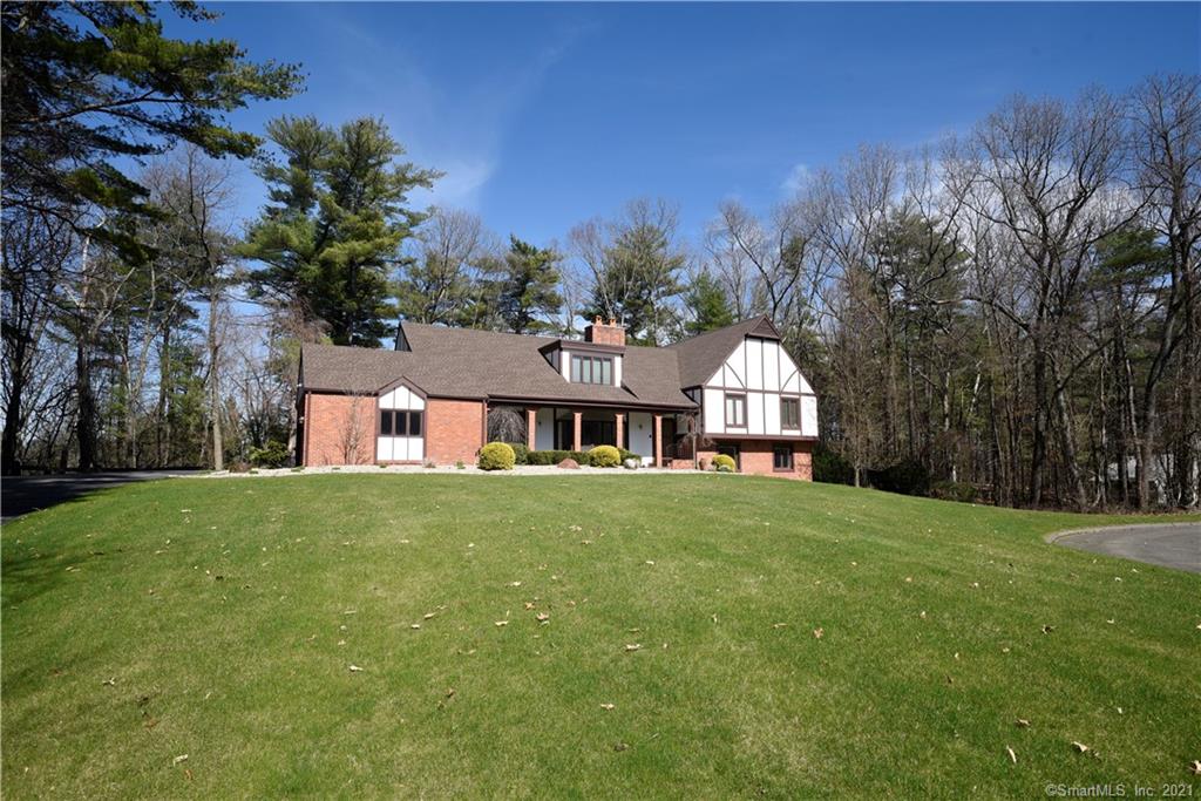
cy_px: 400
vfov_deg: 64.6
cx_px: 600
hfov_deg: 86.9
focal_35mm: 19
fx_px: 634
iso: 100
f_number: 8
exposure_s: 1/200
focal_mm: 19
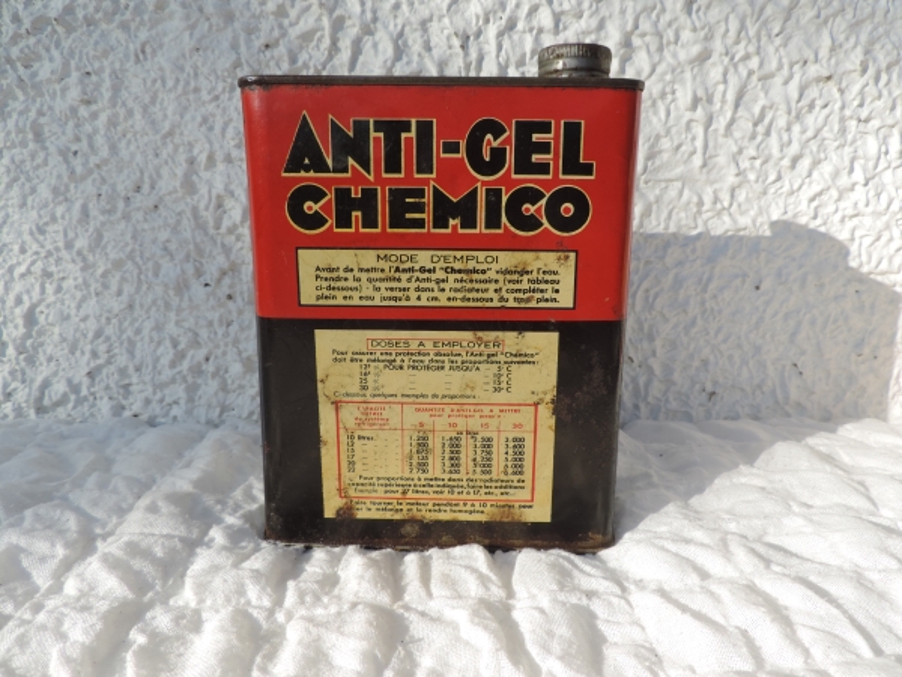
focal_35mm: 24
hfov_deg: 71.6
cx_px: 451
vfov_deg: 56.8
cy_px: 338
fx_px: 625
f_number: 3
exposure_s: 1/1000
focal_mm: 4.3
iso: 80
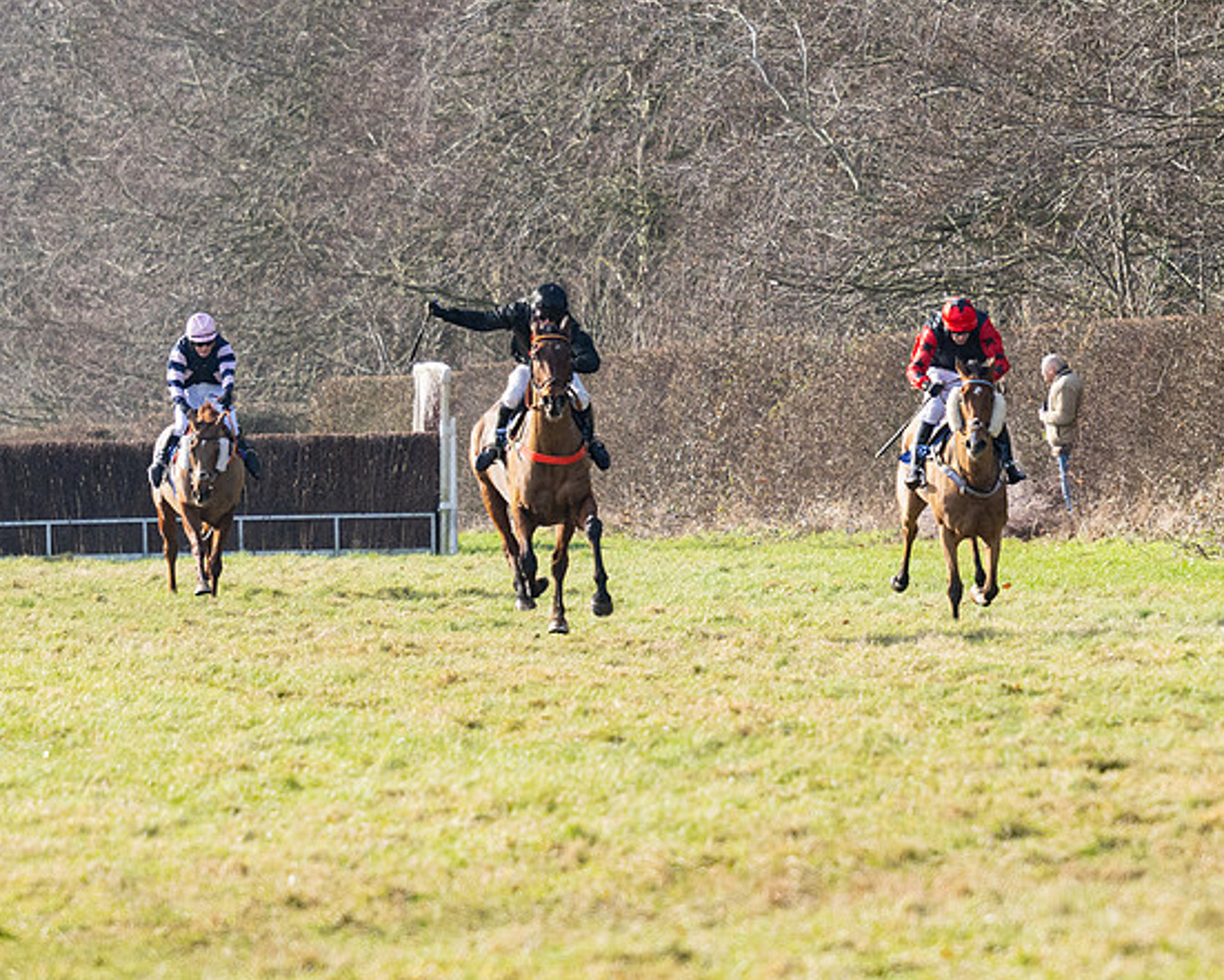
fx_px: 15906
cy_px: 571
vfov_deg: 3.5
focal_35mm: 439
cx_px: 577
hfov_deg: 4.4
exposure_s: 1/2000
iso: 400
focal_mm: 160
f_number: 4
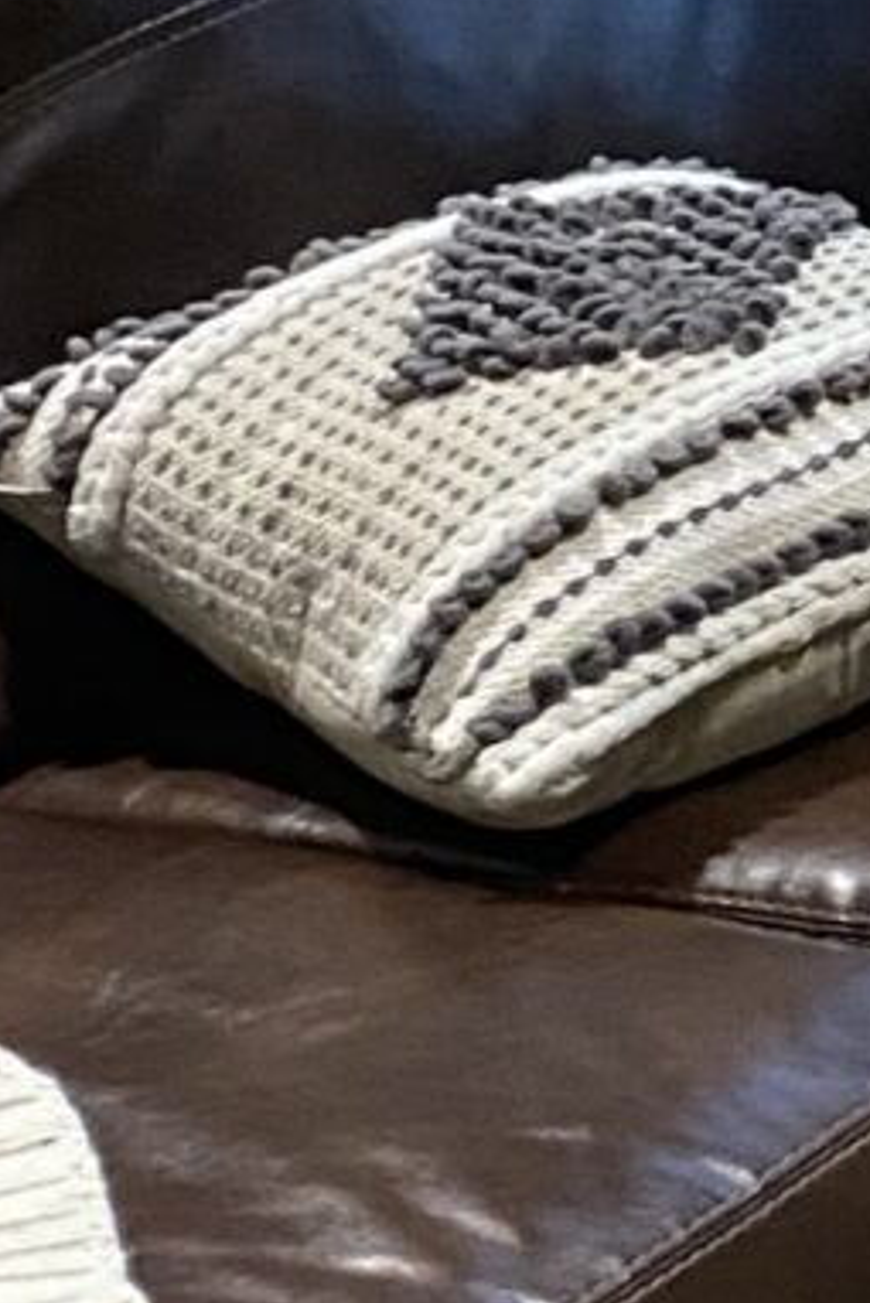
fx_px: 6555
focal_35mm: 181
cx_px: 1385
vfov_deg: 11.3
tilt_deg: -14.2
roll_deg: +3.2
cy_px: 300
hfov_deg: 7.4
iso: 200
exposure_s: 1/60
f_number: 1.8
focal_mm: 4.25
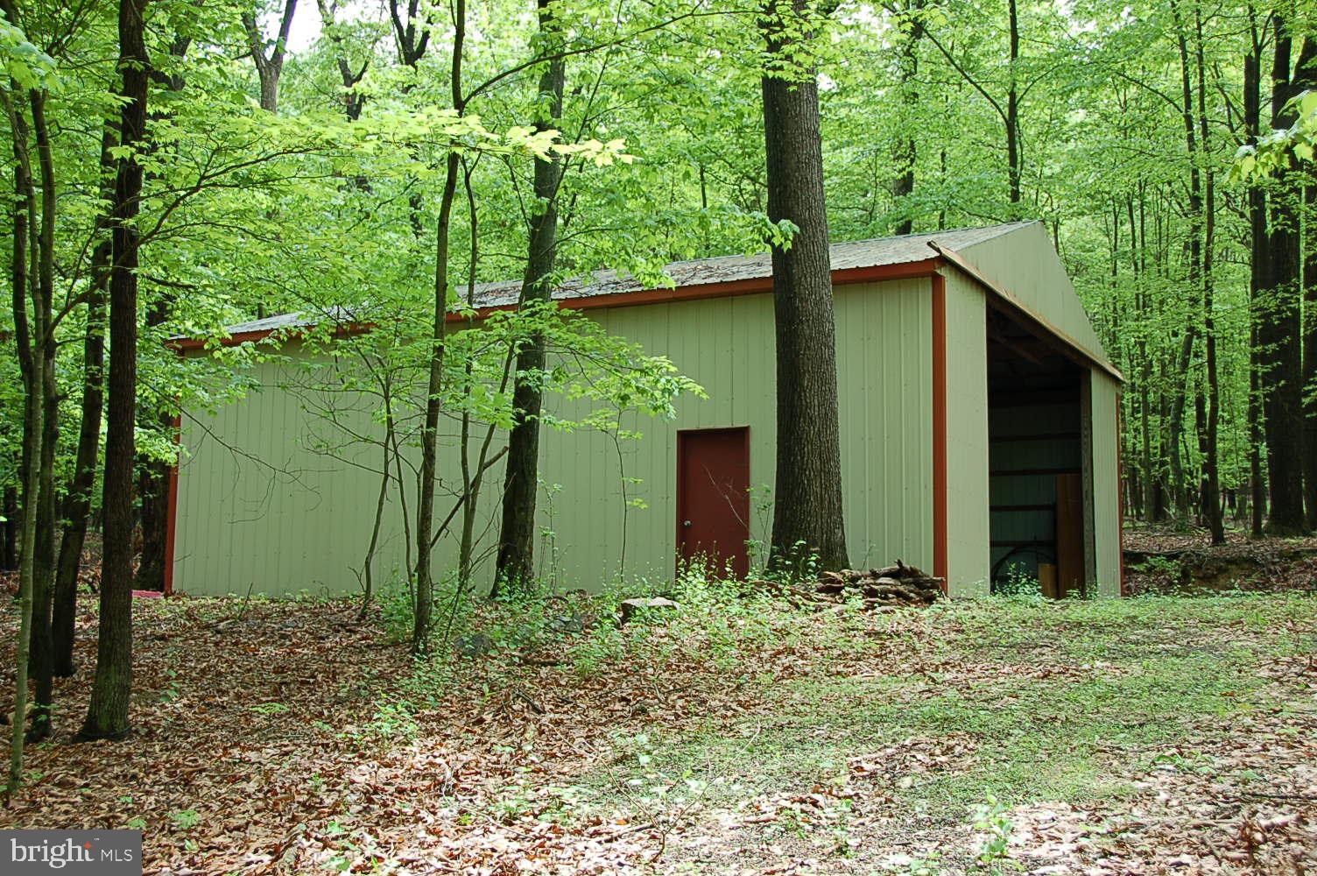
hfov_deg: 45.0
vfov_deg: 30.8
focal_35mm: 44
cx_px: 658
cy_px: 438
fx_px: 1590
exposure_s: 1/125
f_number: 5.6
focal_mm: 29
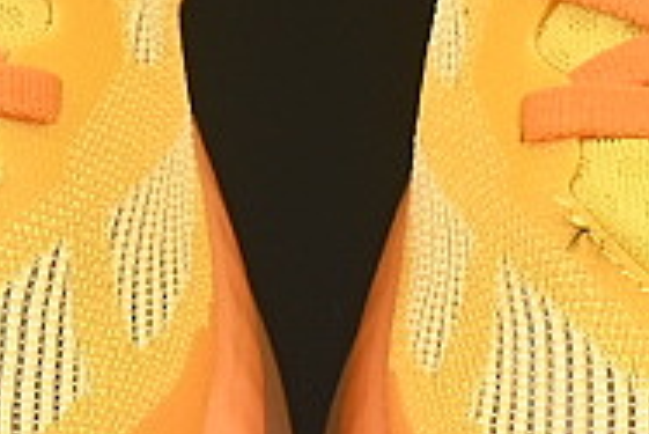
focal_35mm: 433
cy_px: 101
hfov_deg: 4.8
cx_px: 323
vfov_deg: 3.2
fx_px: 7812
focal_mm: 50
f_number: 8
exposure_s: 1/80
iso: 160
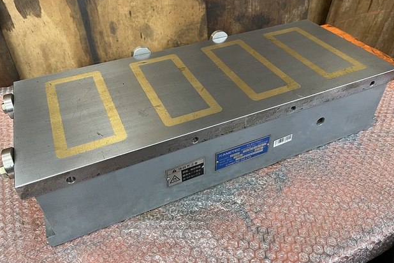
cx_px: 200
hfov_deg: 65.5
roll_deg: +0.5
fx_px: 306
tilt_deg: -41.0
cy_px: 123
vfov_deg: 46.4
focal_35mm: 28
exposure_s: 1/60
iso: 160
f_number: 1.6
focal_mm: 5.1
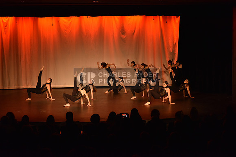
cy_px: 78
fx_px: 459
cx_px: 118
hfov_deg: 28.8
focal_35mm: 70
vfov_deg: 19.5
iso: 2000
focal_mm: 70
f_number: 4.5
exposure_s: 1/250
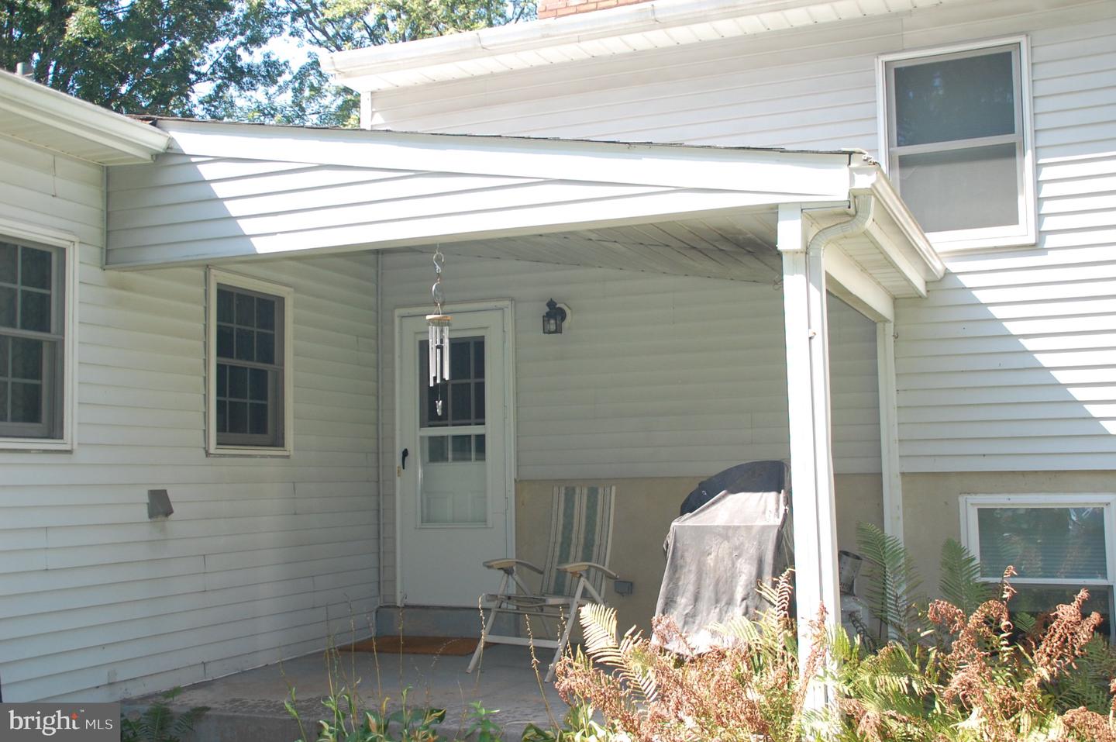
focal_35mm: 42
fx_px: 1301
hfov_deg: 46.4
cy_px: 371
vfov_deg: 31.8
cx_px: 558
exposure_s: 1/400
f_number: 4
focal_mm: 28
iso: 400
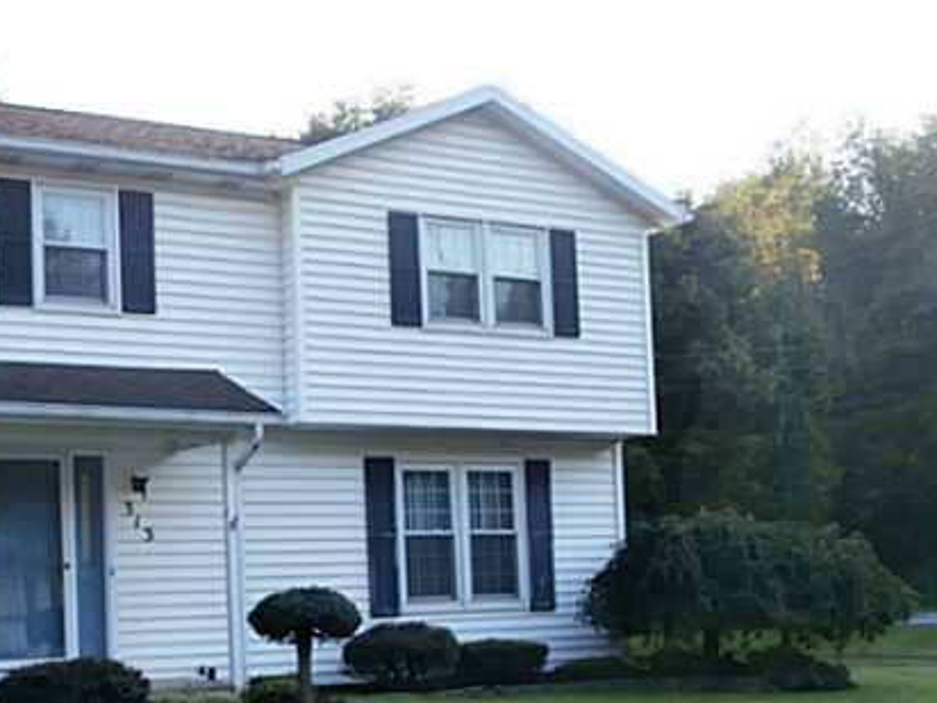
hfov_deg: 32.2
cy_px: 503
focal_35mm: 59
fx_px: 1597
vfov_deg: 24.6
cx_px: 264
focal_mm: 6.67
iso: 100
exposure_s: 1/125
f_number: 3.9
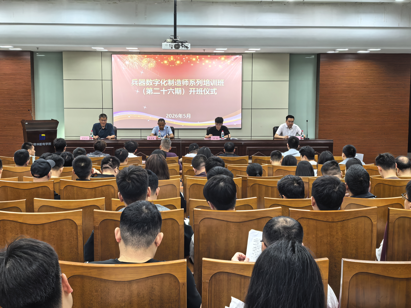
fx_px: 570
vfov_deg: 30.3
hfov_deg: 39.7
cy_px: 154
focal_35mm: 48
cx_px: 206
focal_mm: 8.5
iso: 200
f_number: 4
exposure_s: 1/50
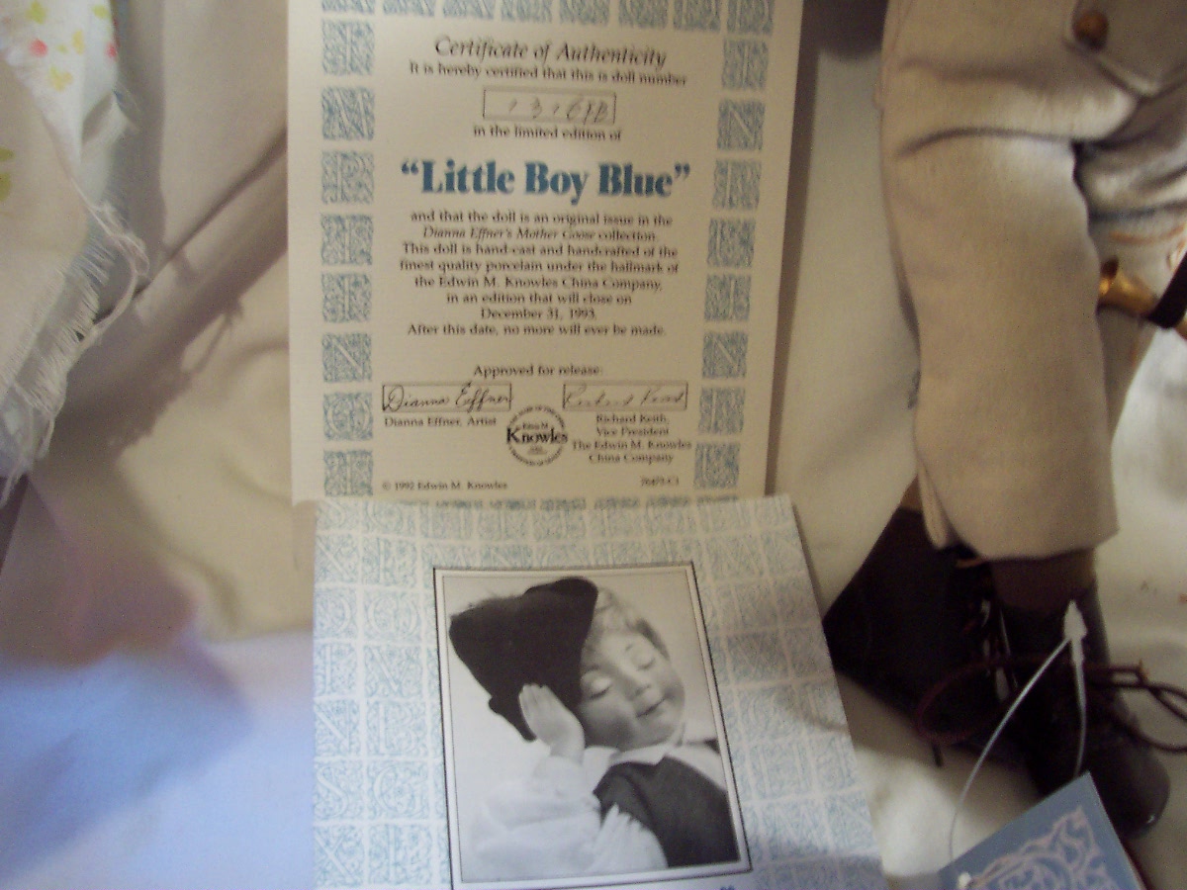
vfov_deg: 38.7
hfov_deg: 50.1
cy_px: 445
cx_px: 594
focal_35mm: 37
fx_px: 1269
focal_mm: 5.6
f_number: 2.8
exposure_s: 1/15
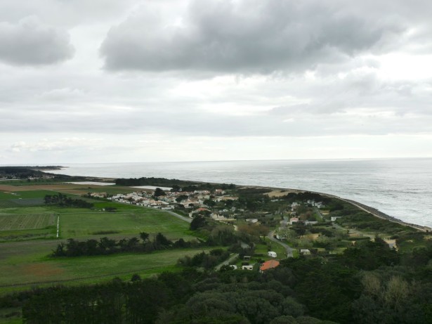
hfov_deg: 38.2
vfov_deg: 29.1
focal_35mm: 50
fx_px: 624
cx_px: 216
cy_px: 162
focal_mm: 25
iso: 100
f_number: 5.6
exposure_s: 1/80
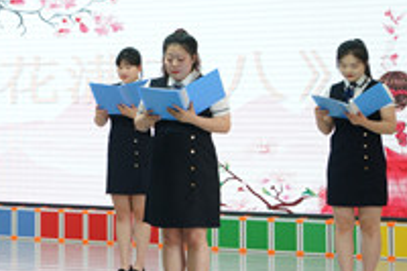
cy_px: 85
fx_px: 1130
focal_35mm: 100
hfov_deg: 19.5
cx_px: -55
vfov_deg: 13.6
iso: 800
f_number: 5
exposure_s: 1/125
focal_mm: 40
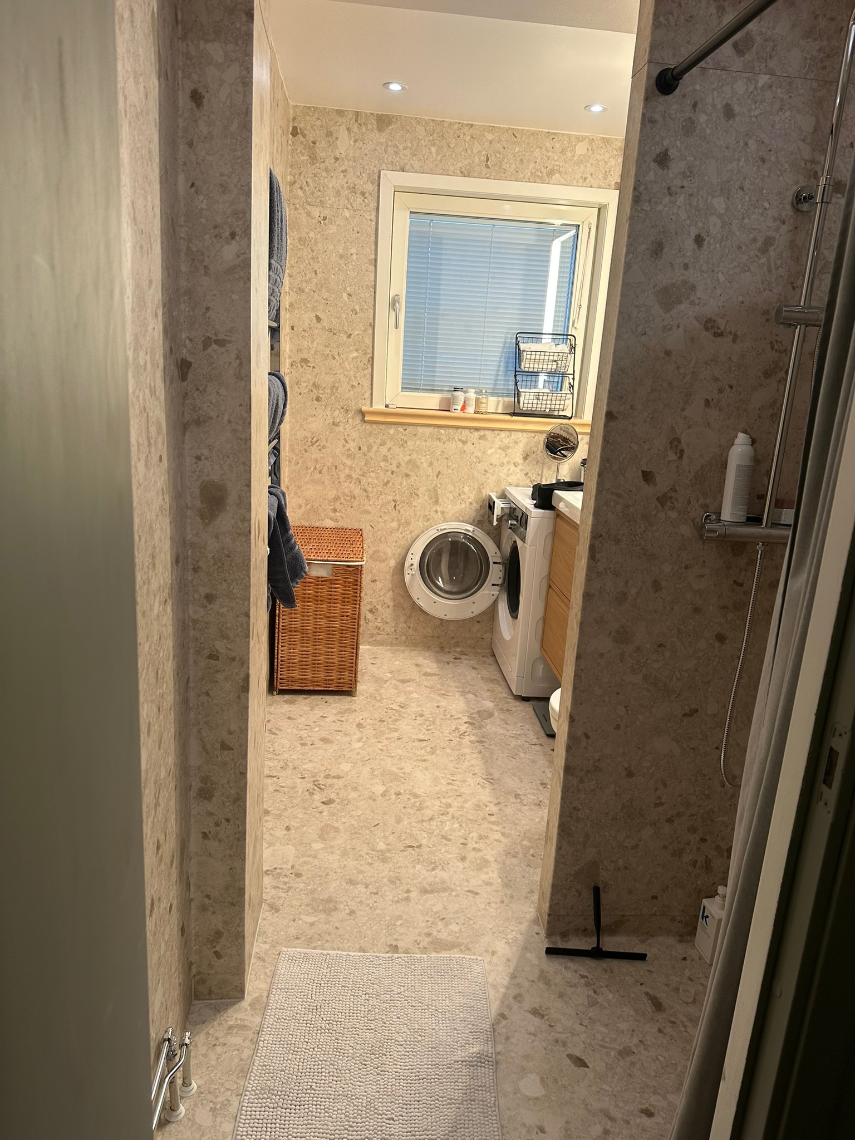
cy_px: 570
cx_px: 428
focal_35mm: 24
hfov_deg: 56.8
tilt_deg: -15.0
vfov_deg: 71.6
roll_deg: -5.0
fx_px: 790
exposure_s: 1/50
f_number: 1.78
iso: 125
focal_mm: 6.86
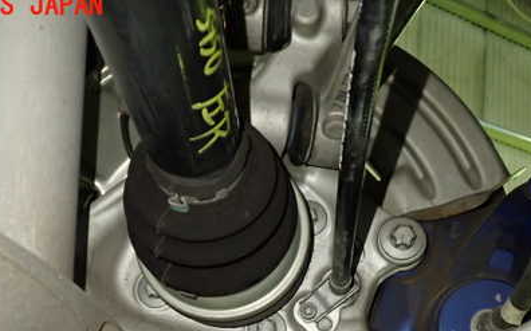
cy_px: 291
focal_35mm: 45
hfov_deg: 44.4
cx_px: 261
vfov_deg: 27.6
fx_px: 651
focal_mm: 5.05
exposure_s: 1/30
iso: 640
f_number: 2.2
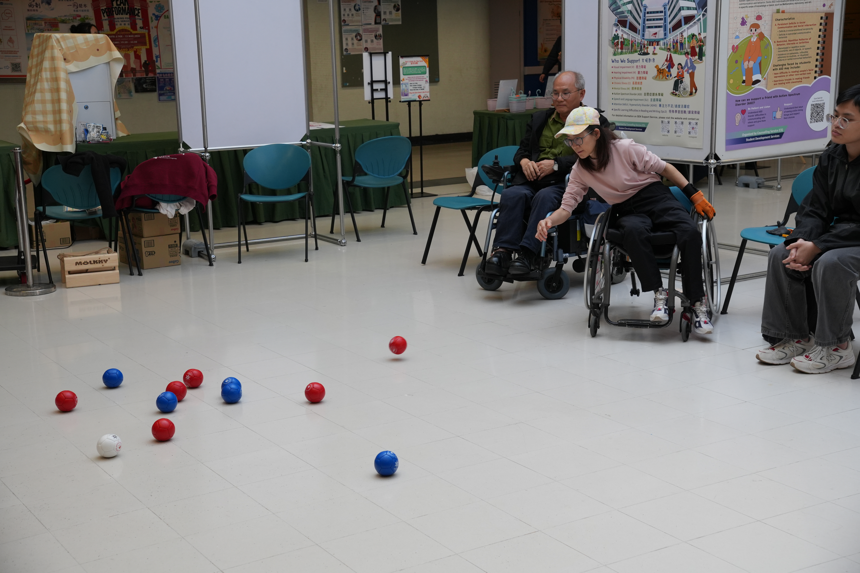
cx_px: 430
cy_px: 286
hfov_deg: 39.6
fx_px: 1193
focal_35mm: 50
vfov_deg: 27.0
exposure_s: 1/200
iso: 400
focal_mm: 33.3
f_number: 4.5
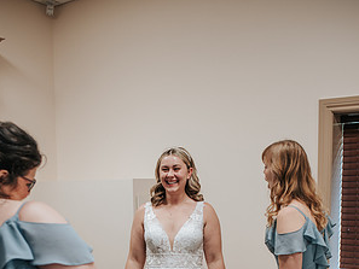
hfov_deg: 37.5
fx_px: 529
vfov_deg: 27.2
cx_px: 179
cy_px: 261
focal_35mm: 51
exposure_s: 1/125
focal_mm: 35
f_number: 2.8
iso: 360
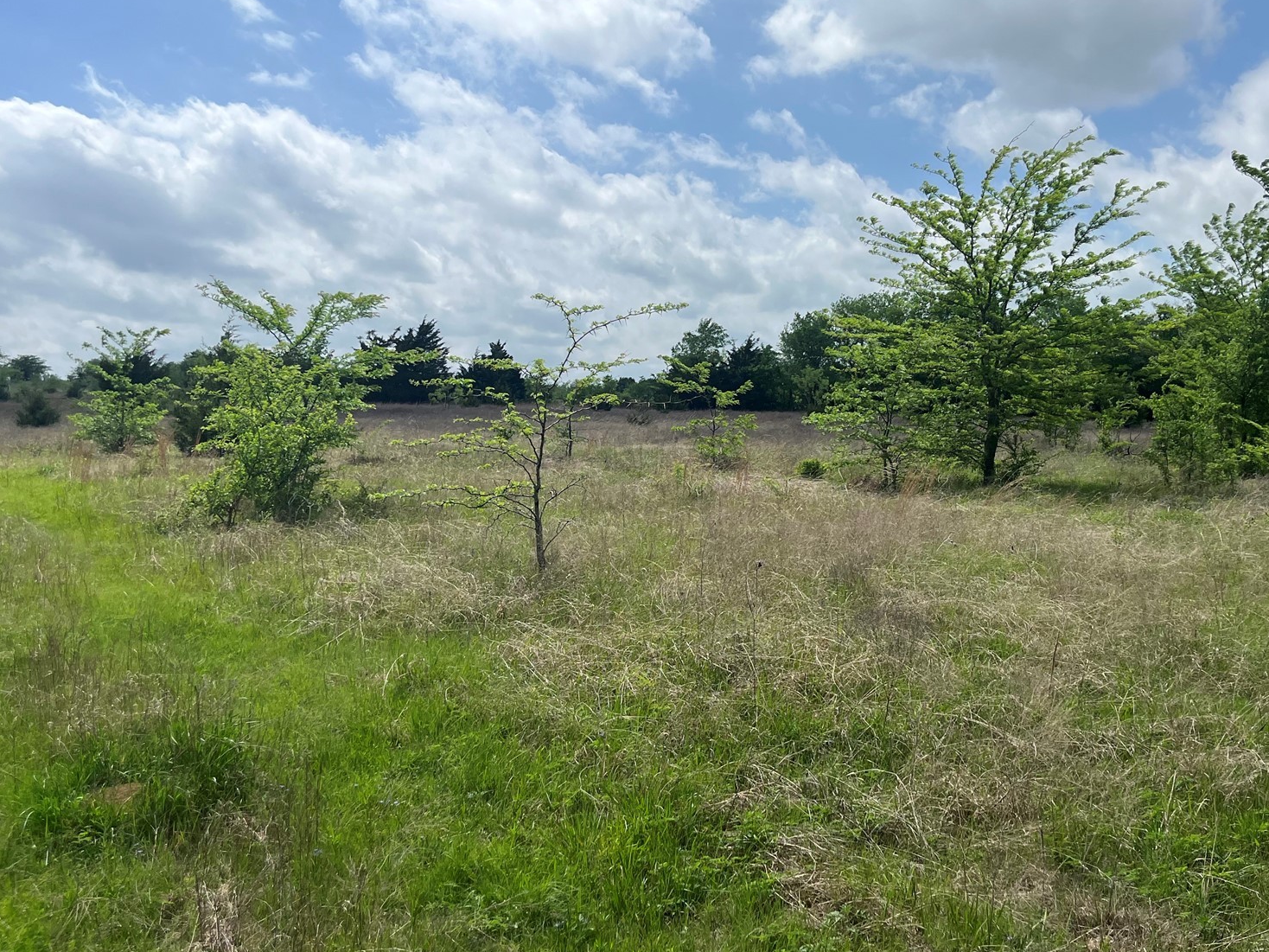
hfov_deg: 53.8
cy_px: 417
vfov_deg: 41.7
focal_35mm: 34
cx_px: 705
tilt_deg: +4.1
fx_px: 1246
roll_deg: +0.8
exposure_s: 1/7353
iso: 50
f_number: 1.6
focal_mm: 5.1
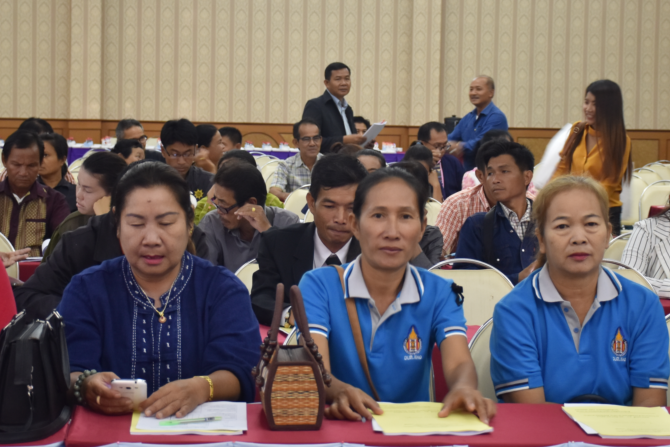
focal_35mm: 93
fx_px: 1731
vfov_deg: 14.7
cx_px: 348
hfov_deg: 21.9
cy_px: 193
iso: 400
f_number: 4.2
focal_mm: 34
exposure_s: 1/10
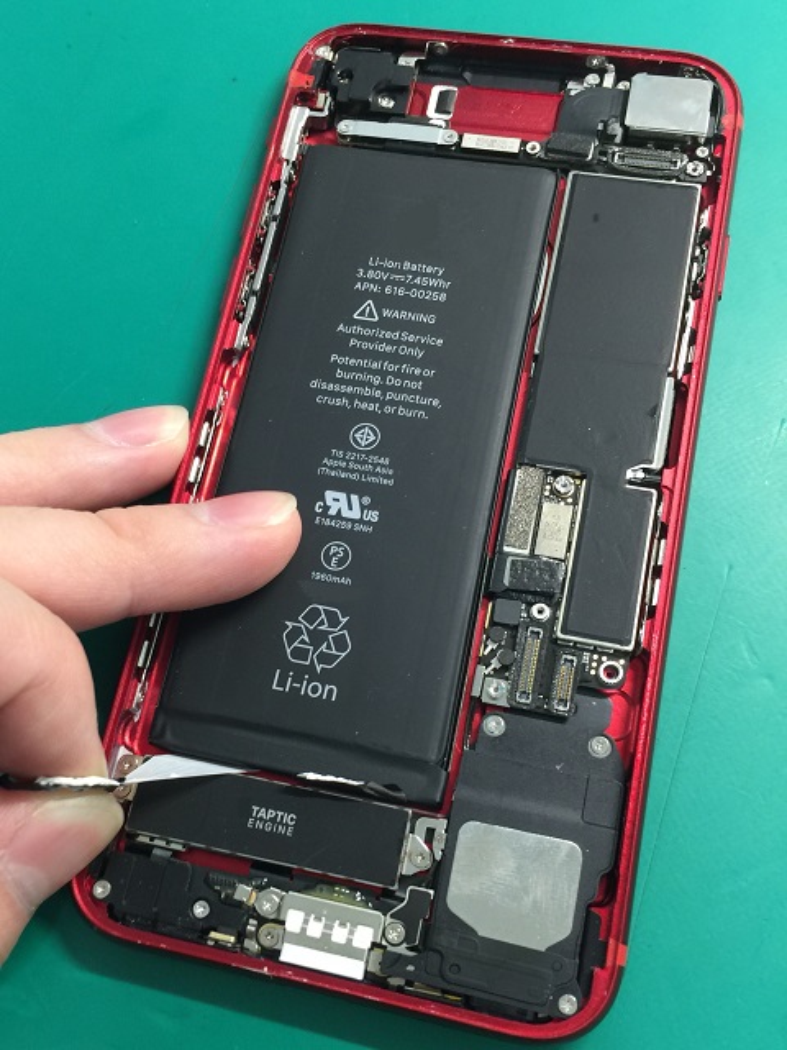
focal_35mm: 29
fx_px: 879
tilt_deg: -68.9
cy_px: 525
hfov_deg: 48.2
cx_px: 394
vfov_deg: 61.7
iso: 40
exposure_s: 1/17
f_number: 2.2
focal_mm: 4.15
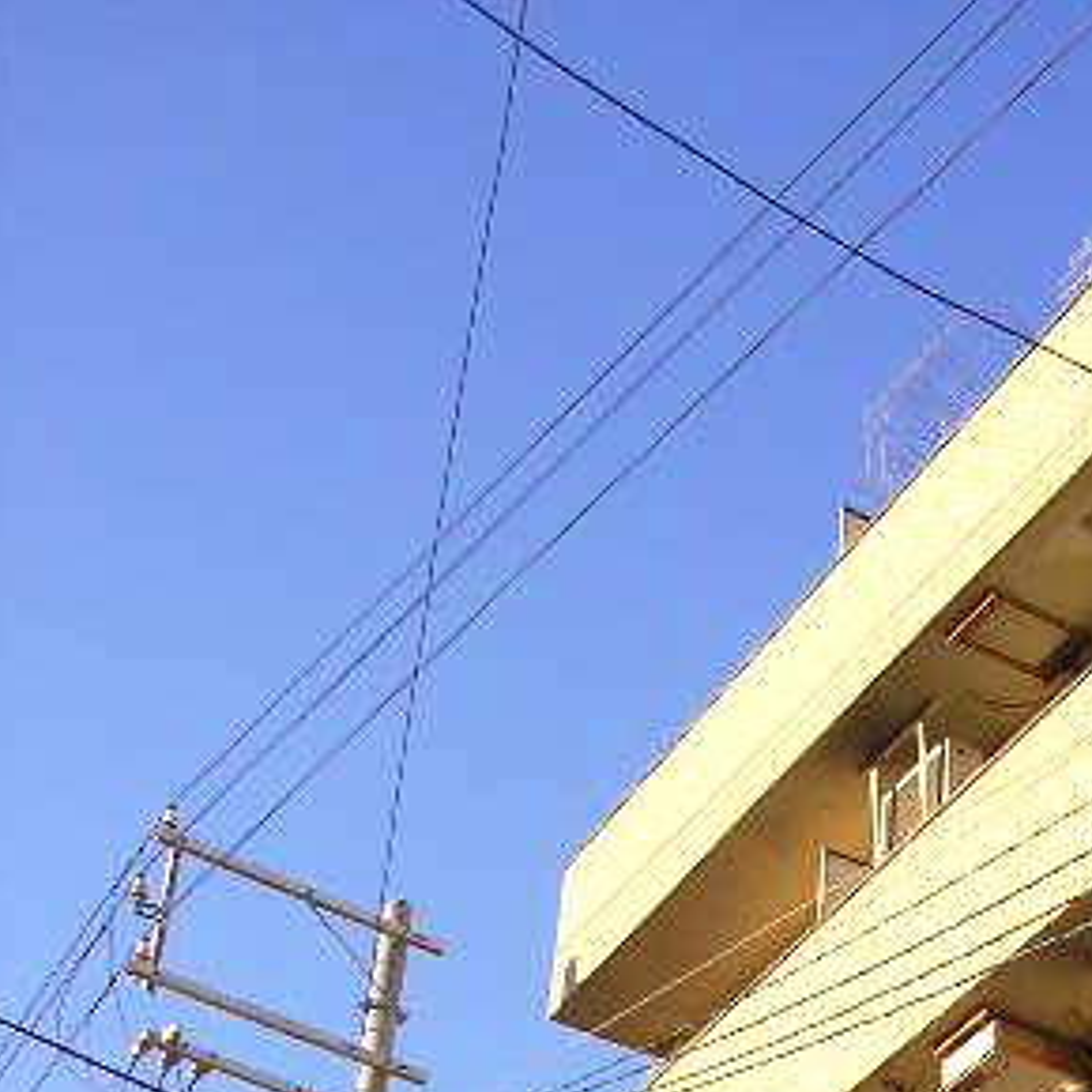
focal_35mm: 74
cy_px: 1141
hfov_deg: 23.0
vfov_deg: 22.3
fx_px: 2641
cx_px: 889
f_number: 4.1
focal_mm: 5.8
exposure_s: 1/388
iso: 71
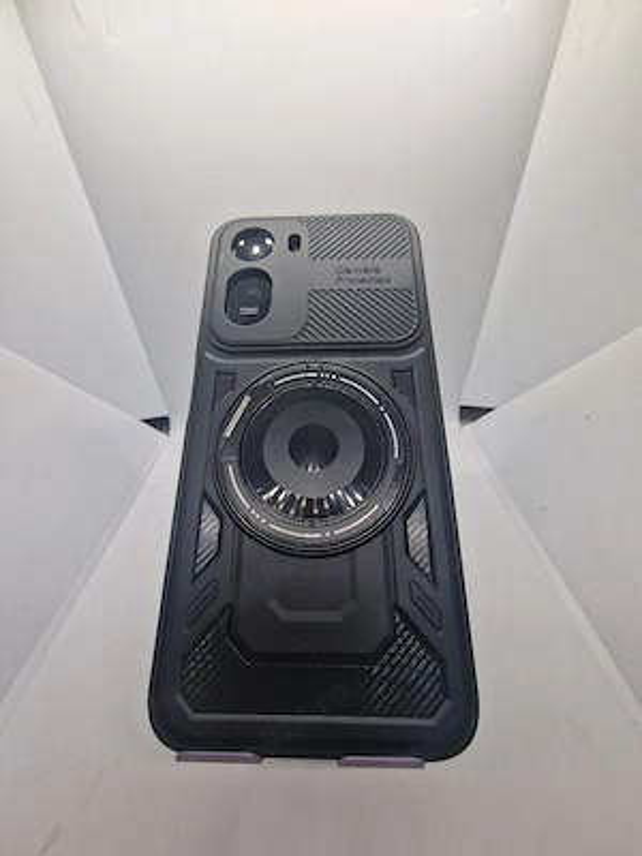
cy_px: 428
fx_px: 321
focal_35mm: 13
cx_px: 321
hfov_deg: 89.9
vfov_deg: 106.2
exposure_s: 1/161
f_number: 2.2
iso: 50
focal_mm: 2.2
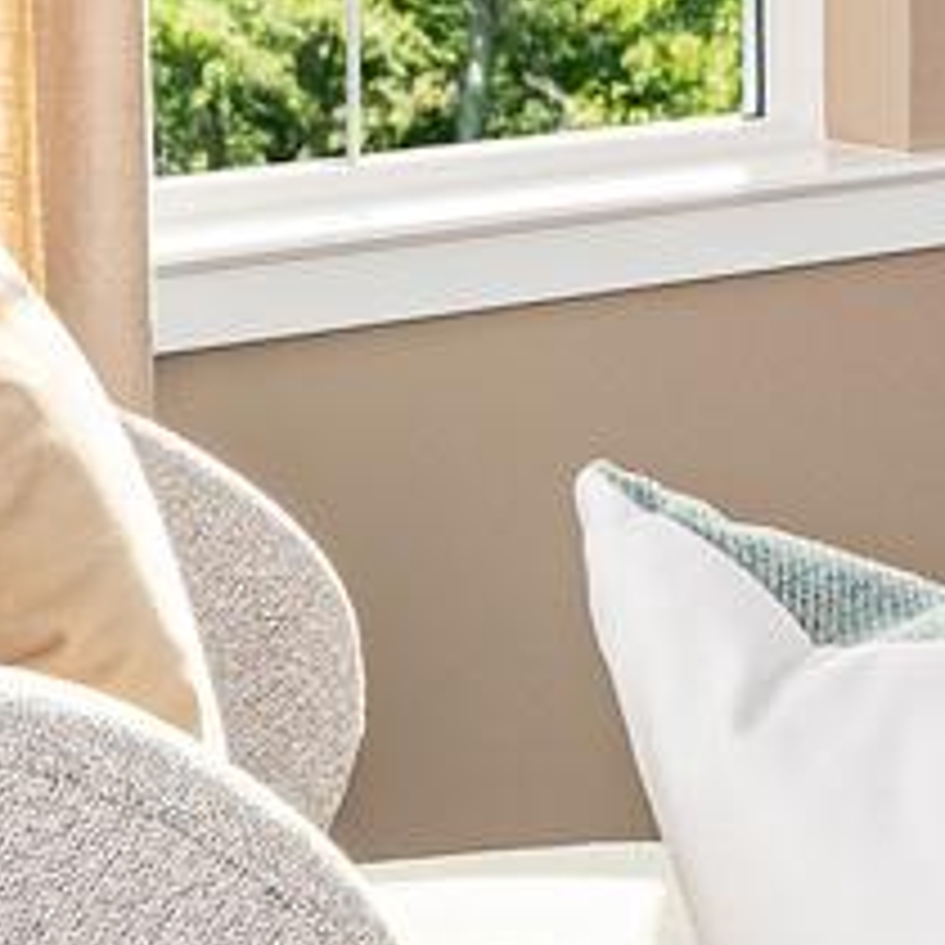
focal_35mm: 128
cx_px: 1562
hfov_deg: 12.7
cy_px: -432
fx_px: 3958
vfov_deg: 13.0
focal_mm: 15.5
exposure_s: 1/180
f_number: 8
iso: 400
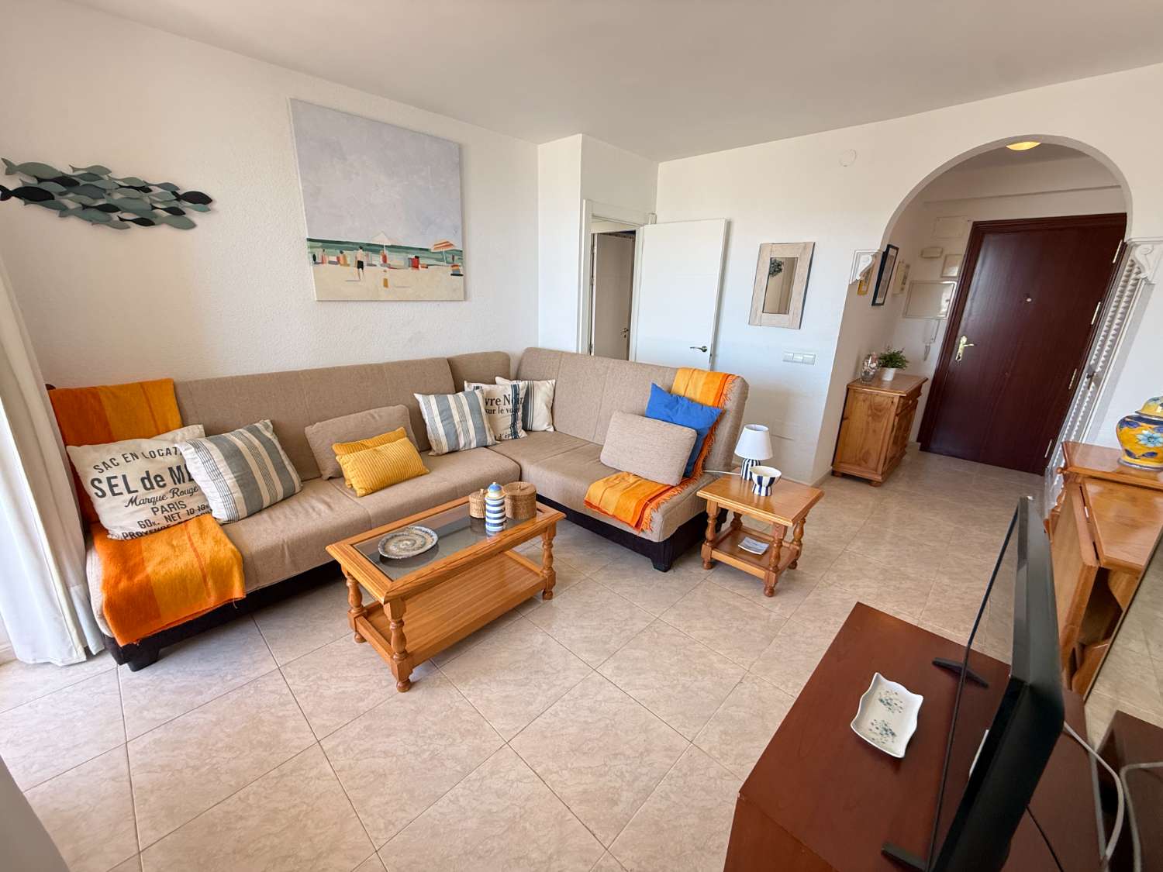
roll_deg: -1.7
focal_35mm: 14
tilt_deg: -17.9
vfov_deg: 85.7
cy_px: 436
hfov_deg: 102.1
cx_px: 582
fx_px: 470
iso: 200
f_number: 2.2
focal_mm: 2.22
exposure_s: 1/100
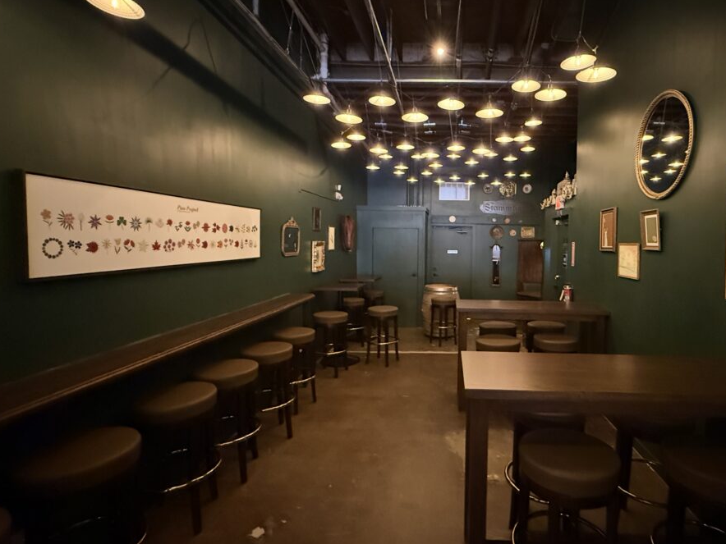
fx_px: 398
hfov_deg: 83.4
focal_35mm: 19
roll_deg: -0.8
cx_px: 443
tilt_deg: -3.0
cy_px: 261
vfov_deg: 68.7
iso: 1600
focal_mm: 2.22
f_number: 2.2
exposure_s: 1/30
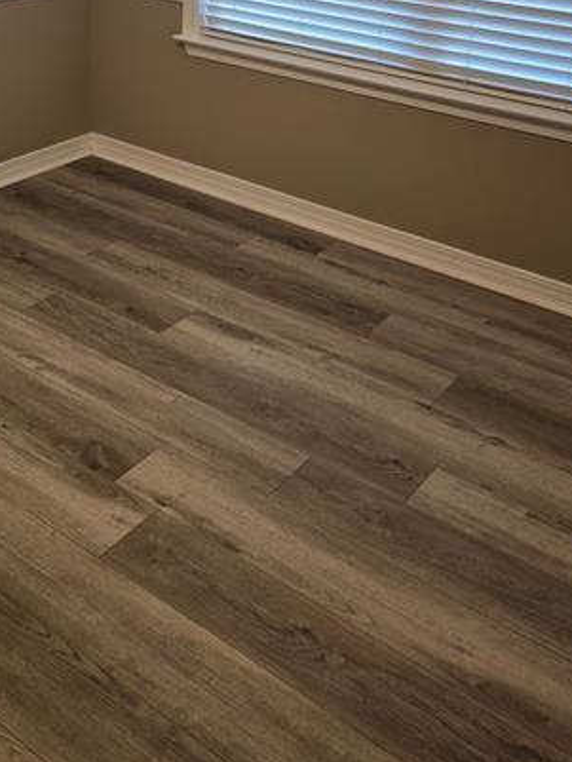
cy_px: 40
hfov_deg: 32.5
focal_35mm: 44
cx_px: 175
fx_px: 969
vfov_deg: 39.1
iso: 100
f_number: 1.7
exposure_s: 1/120
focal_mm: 6.3
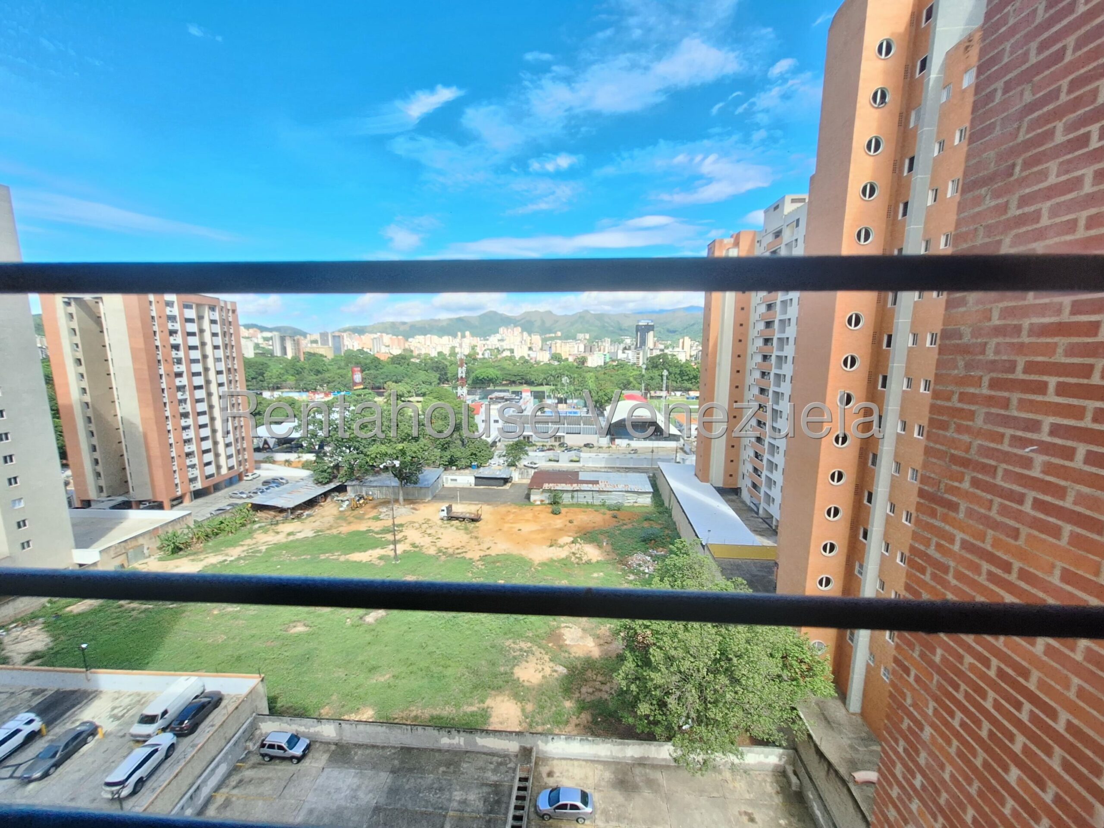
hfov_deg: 106.2
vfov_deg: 89.9
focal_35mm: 13
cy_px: 414
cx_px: 552
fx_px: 415
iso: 40
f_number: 2.2
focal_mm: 1.74
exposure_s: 1/475
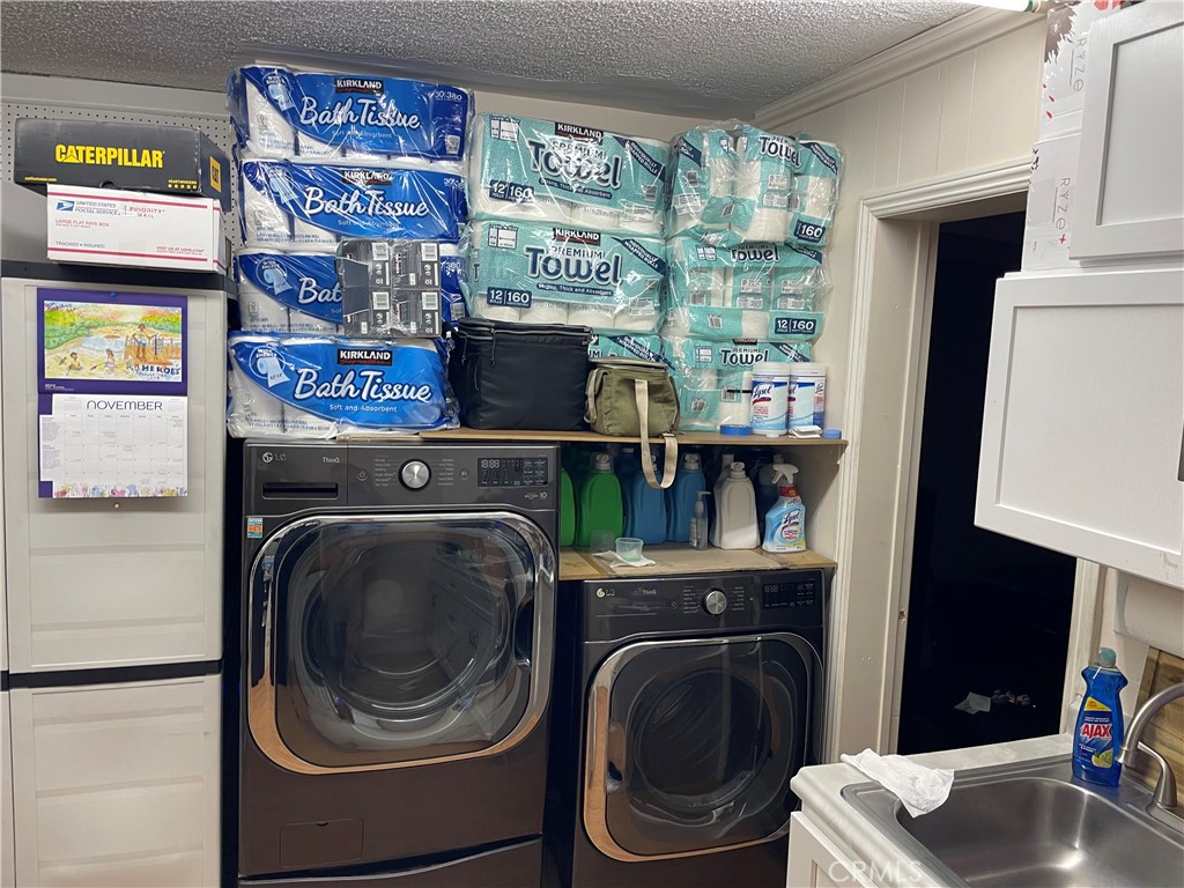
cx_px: 592
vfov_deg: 53.1
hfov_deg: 67.3
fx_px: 889
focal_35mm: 26
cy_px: 444
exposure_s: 1/60
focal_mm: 4.2
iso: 80
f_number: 1.6
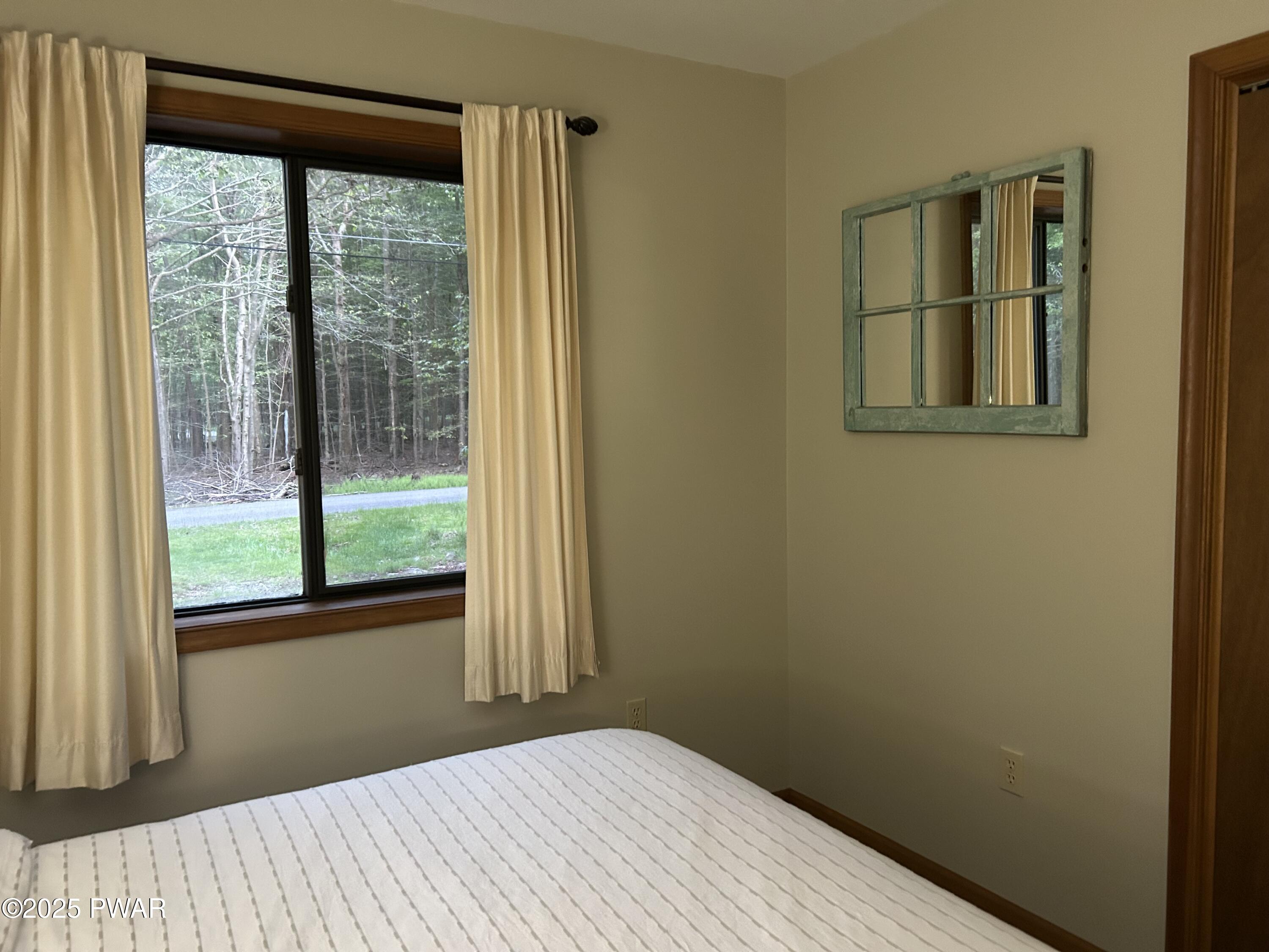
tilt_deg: -2.9
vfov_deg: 53.1
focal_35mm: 26
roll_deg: +1.1
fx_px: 953
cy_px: 476
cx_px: 634
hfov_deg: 67.3
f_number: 1.5
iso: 500
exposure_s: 1/40
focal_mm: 5.7
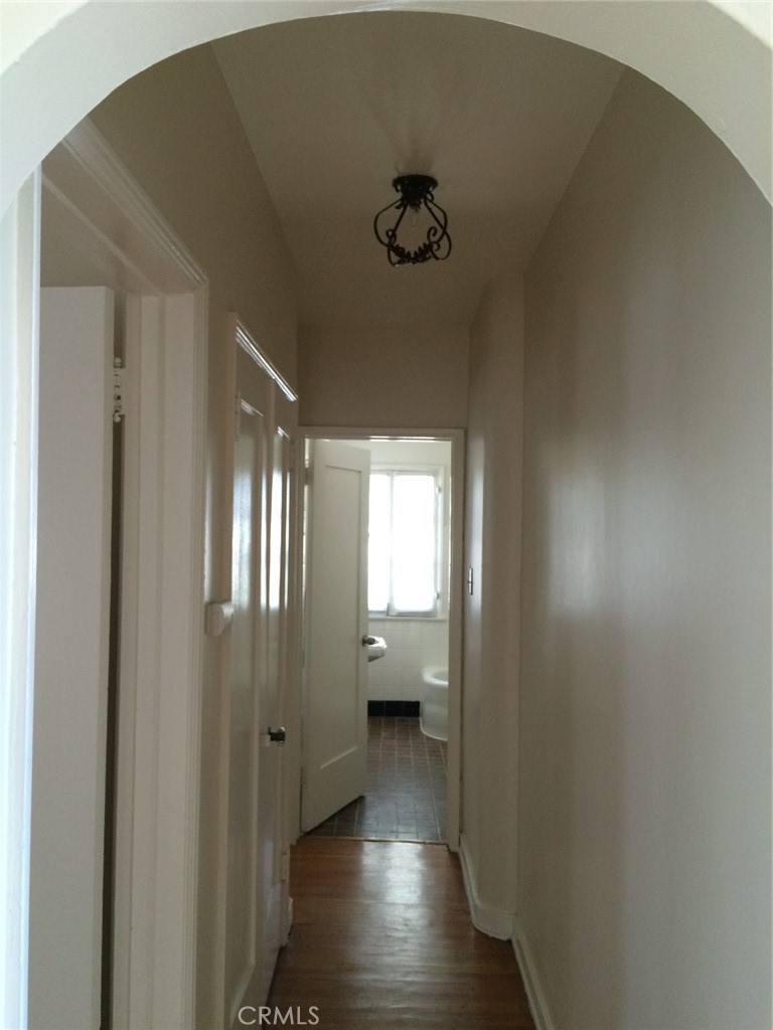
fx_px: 863
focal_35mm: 29
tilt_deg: +2.6
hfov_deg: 48.2
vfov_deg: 61.7
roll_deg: +1.3
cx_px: 386
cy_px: 515
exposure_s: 1/30
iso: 200
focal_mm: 4.15
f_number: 2.2
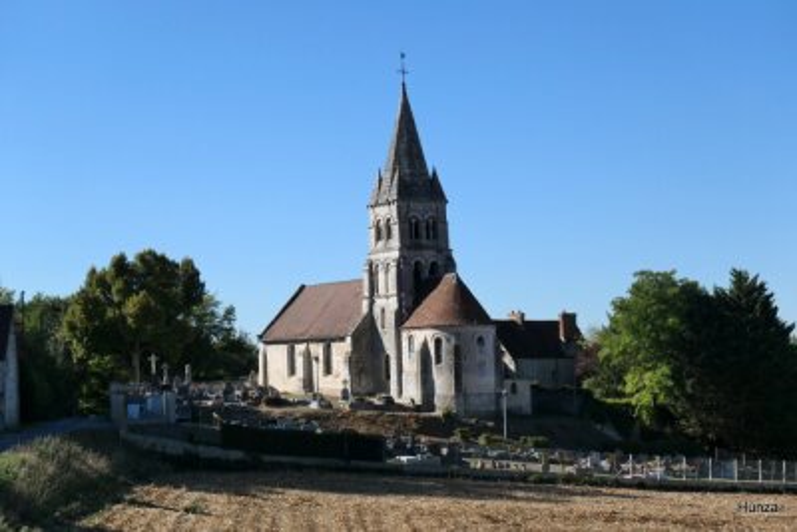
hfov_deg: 27.0
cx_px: 398
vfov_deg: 18.2
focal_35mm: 75
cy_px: 266
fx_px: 1661
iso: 200
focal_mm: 27.4
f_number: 6.3
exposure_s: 1/1000
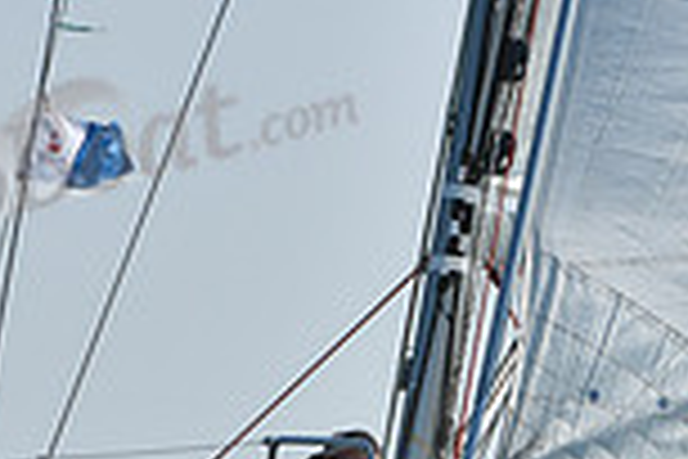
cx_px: 594
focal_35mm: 757
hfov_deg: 2.7
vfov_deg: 1.8
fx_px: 14466
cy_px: 758
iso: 250
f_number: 7.1
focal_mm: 200
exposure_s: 1/1600
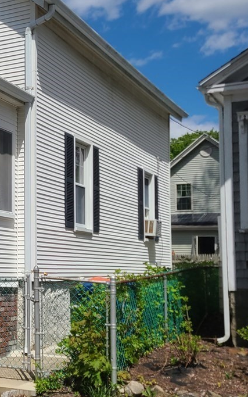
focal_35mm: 62
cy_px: 213
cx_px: -82
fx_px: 670
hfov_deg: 19.2
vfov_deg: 33.0
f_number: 1.8
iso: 40
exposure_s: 1/4966
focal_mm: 5.4
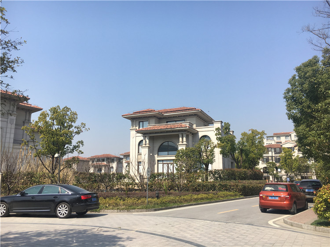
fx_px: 276
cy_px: 124
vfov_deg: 48.2
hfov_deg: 61.7
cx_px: 165
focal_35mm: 29
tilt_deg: +10.5
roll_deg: -0.2
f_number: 2.2
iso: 25
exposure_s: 1/1508
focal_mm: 4.15
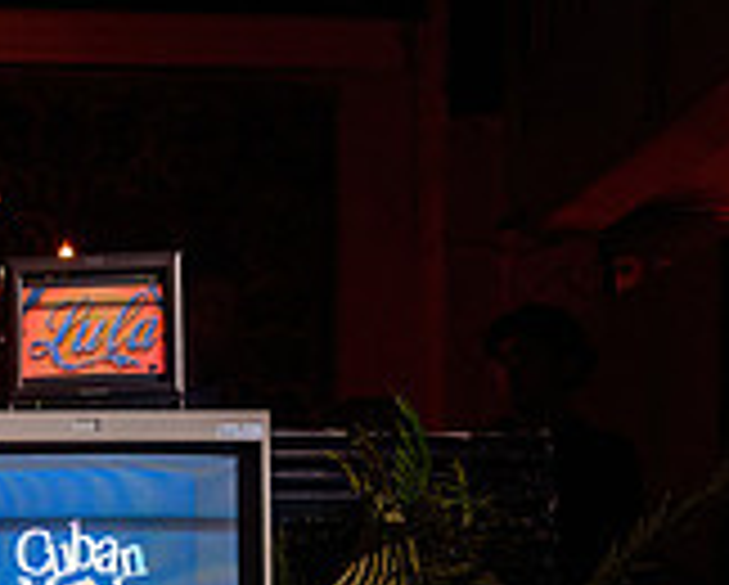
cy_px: 830
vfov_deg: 12.5
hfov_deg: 14.9
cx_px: -401
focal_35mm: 119
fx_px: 2571
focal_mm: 32
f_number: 4
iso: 800
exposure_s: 1/60
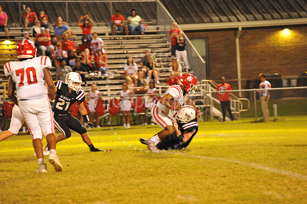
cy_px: 102
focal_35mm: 200
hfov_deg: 10.3
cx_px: 154
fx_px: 1705
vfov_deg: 6.9
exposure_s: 1/160
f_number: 5
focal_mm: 200
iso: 5000
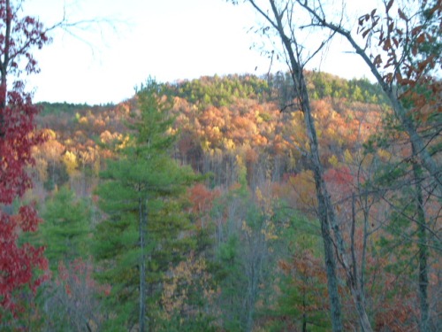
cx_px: 221
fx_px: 638
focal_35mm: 50
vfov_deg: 29.1
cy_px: 166
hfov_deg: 38.2
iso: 160
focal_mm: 9
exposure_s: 1/80
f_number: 3.2
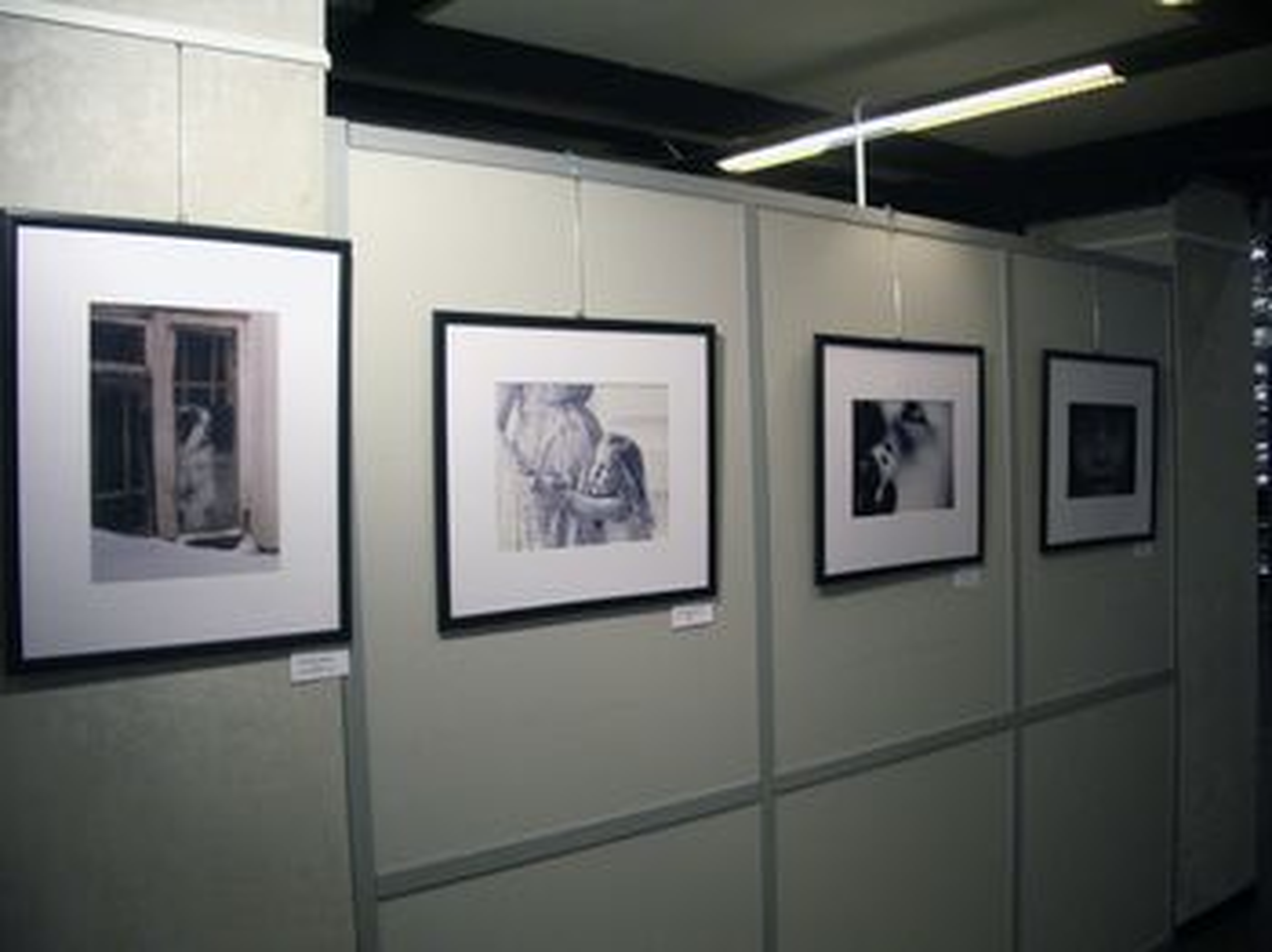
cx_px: 636
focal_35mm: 35
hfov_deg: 52.7
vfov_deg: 40.7
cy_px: 476
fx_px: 1285
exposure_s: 1/100
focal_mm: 5.8
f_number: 2.6
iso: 160
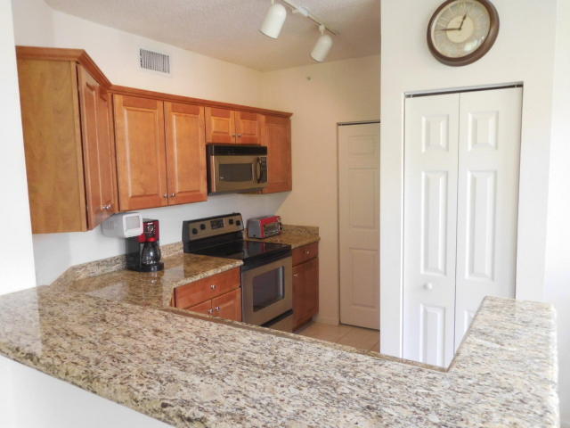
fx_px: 412
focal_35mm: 25
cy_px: 214
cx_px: 285
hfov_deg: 69.4
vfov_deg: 54.9
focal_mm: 4.5
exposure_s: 1/30
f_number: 3.3
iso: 250
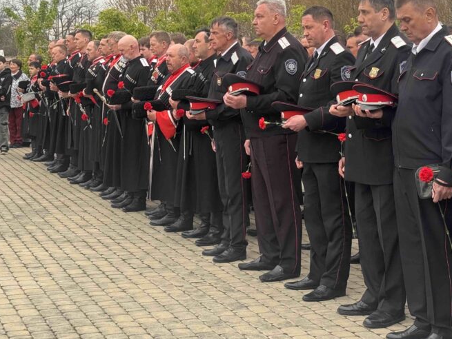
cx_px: 284
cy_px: 114
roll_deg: -0.8
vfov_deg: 19.6
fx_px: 980
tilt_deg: -1.5
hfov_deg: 25.9
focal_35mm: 75
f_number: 1.78
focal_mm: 6.76
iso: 64
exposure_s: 1/774
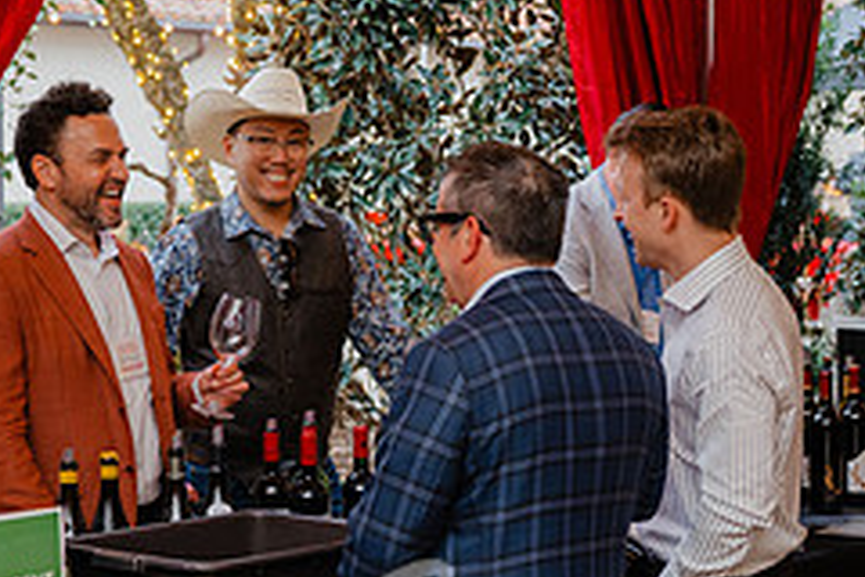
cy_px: 355
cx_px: 245
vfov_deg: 15.7
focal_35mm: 87
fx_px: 2090
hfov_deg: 23.2
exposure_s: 1/125
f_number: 2.8
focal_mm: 36
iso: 1250
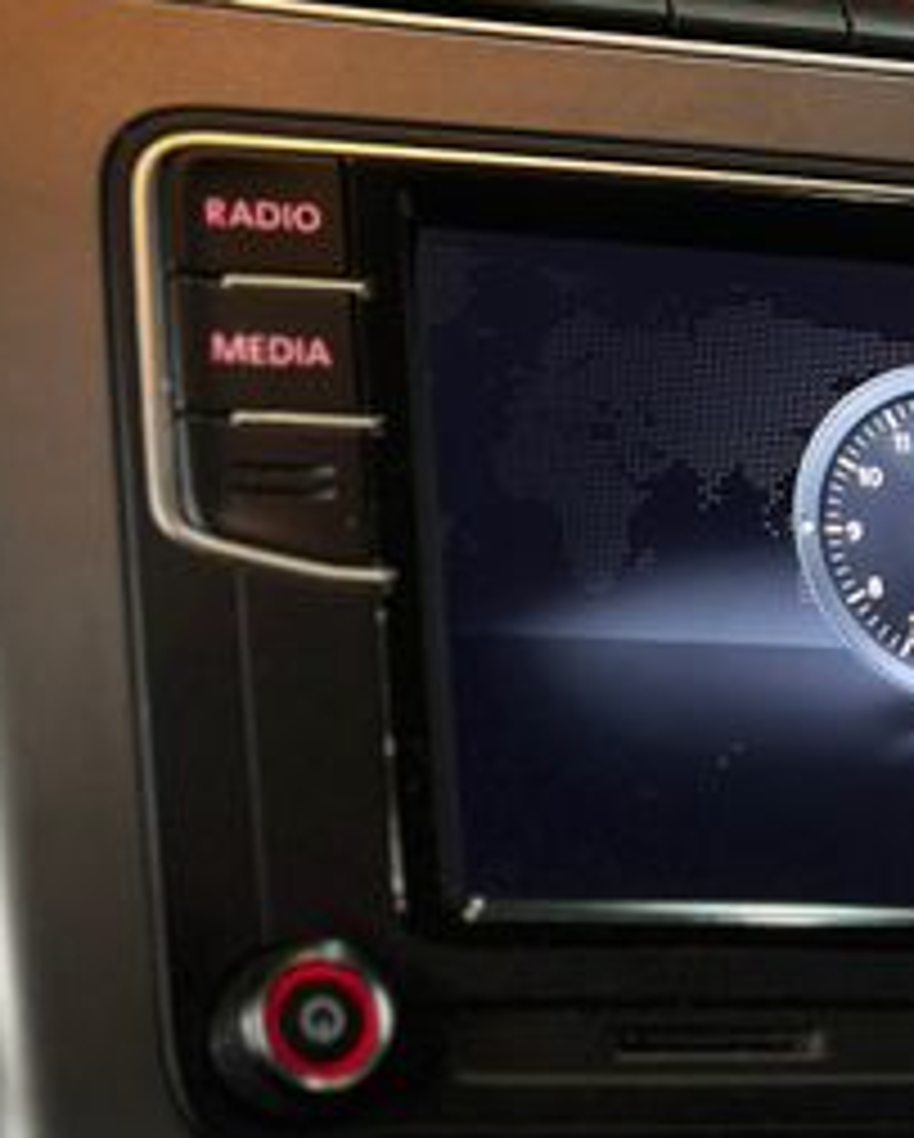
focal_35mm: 87
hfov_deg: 17.3
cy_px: 688
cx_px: 887
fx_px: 2936
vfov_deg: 21.9
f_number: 1.78
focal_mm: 6.86
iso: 250
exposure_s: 1/60
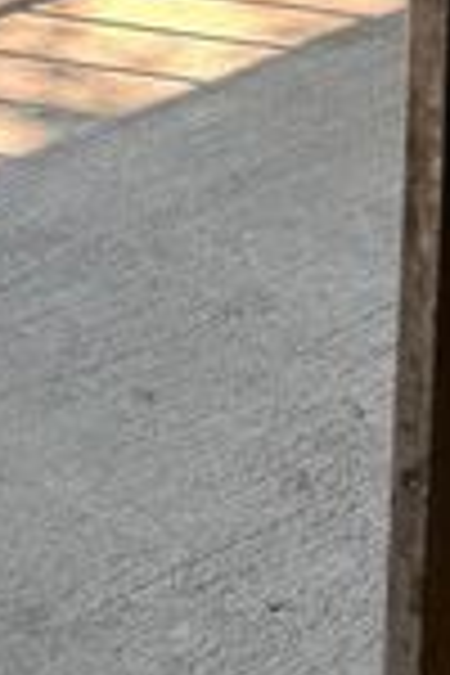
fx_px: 2081
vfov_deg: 15.2
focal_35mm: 111
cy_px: -646
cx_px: 90
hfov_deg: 12.3
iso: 64
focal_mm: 6.76
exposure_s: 1/193
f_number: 1.78
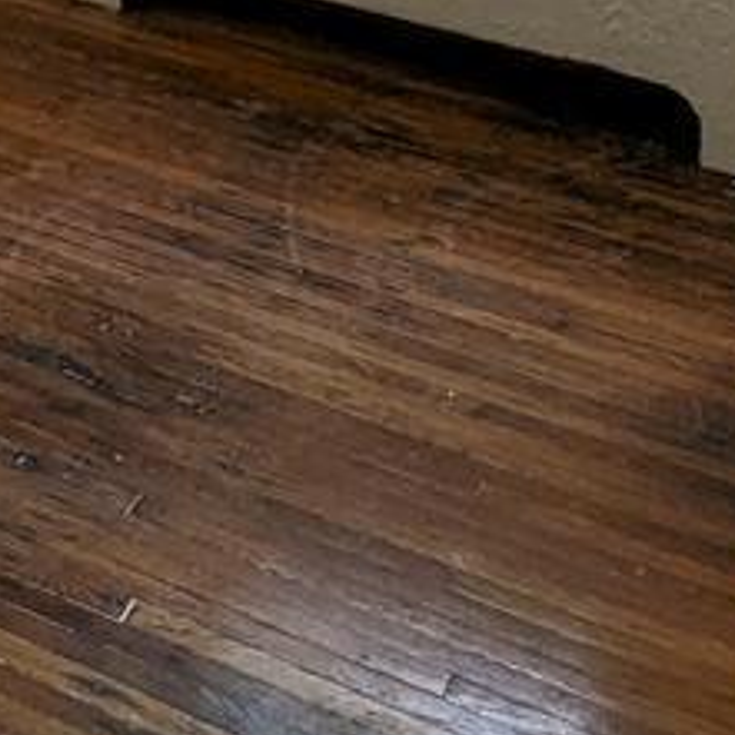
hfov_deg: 19.6
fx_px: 1922
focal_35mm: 80
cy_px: -649
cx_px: -276
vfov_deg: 17.1
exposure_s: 1/165
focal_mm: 1.95
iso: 130
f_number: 2.2
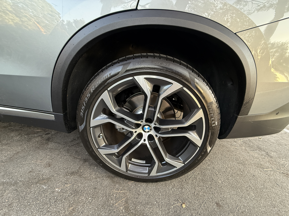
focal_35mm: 14
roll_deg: -7.9
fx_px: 117
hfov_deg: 102.1
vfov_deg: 85.7
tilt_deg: -21.5
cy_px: 108
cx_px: 144
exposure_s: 1/88
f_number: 2.2
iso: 400
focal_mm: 2.22
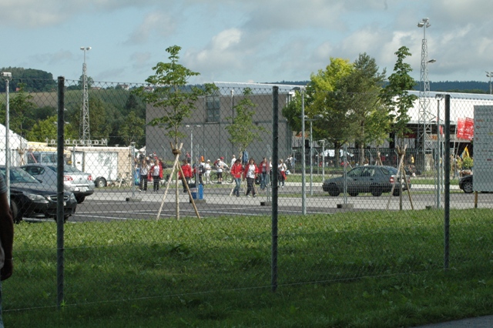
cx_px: 246
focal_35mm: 105
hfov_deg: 19.5
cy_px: 164
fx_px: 1437
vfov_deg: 13.0
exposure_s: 1/640
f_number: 13
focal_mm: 70
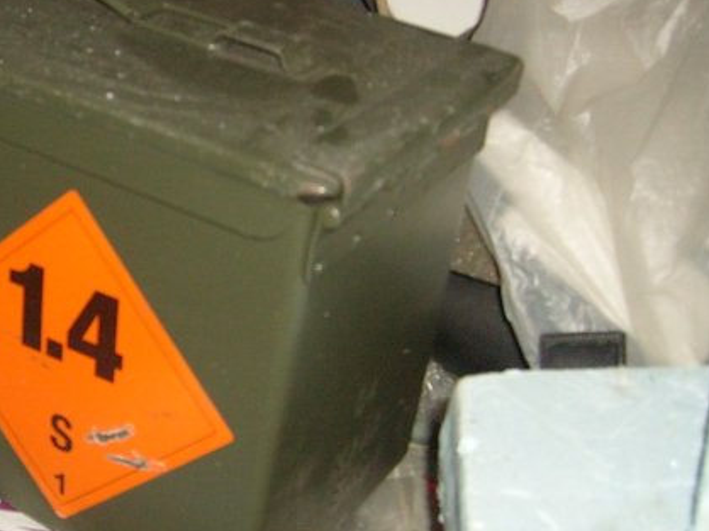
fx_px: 1371
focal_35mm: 67
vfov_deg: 21.9
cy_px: 214
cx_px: 53
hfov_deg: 27.8
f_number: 2.8
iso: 100
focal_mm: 5.8
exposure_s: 1/45
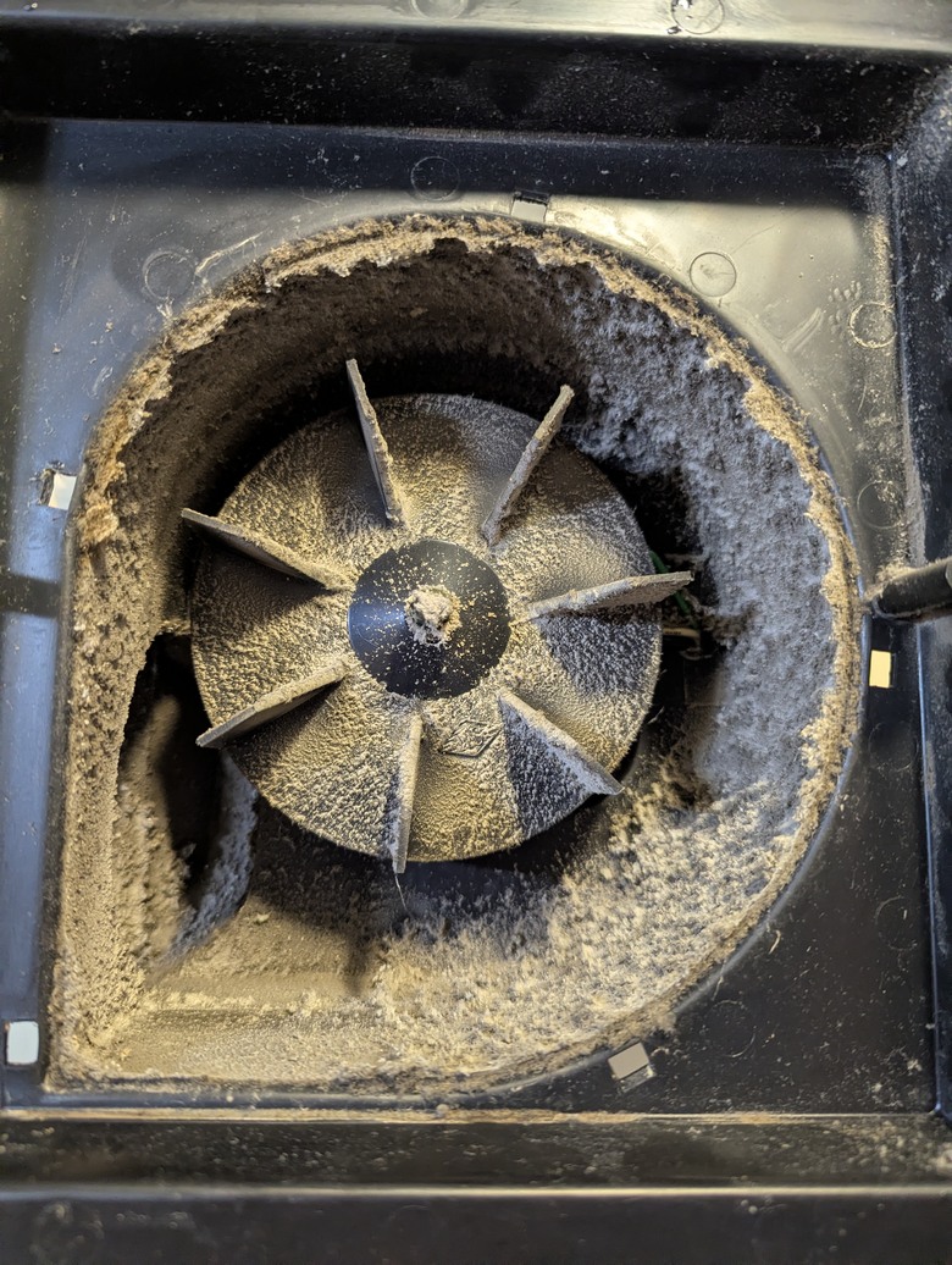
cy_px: 632
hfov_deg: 56.9
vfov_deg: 71.5
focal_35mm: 24
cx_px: 476
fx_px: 878
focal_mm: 6.81
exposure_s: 1/60
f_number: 1.85
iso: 640
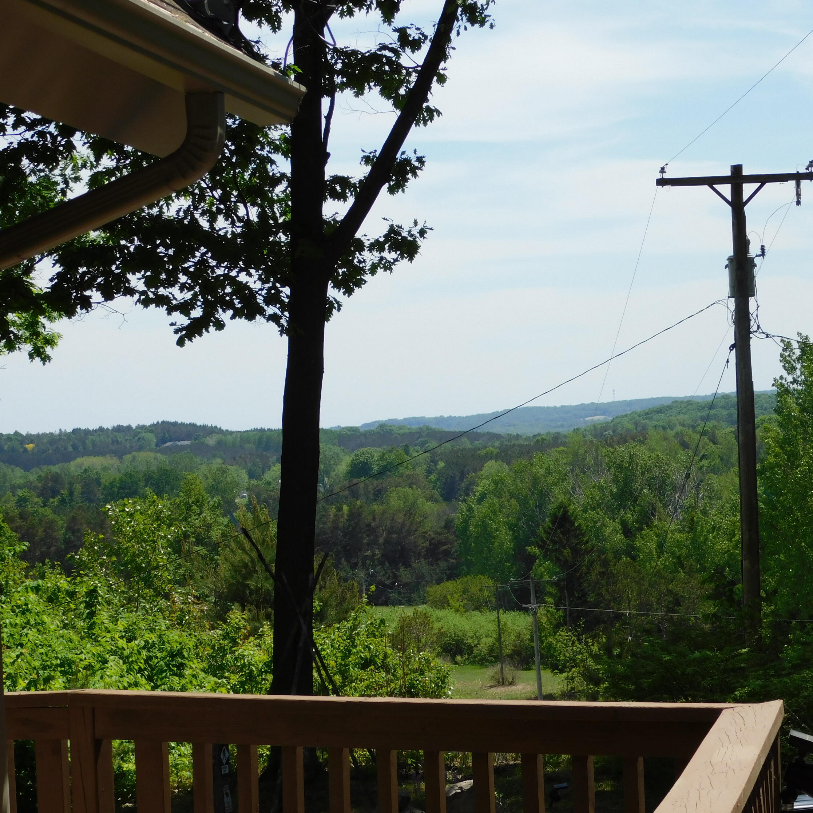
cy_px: 404
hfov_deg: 16.1
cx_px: 504
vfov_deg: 16.1
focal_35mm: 108
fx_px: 2870
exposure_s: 1/800
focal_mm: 16.1
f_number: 4.5
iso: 125
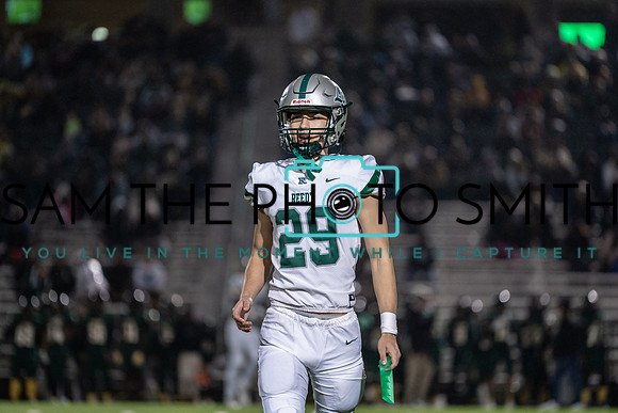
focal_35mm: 200
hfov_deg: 10.3
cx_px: 309
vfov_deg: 6.9
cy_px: 206
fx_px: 3434
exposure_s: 1/1250
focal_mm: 200
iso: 3200
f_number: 2.8
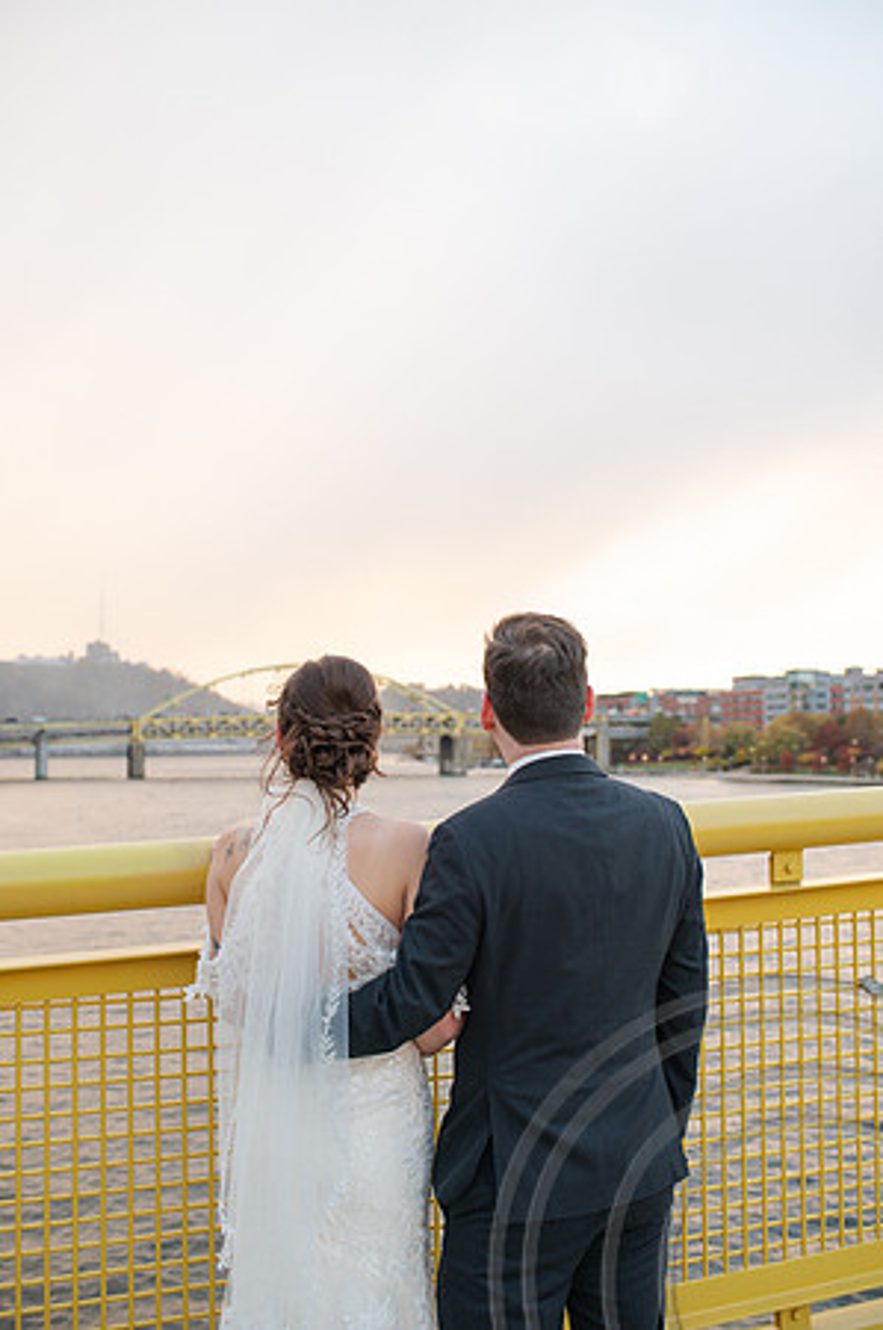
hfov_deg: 37.8
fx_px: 1291
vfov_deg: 54.5
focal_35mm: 35
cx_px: 442
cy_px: 665
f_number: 3.5
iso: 450
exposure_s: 1/400
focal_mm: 35
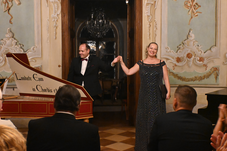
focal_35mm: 45
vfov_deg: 29.9
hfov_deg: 43.6
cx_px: 114
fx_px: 284
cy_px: 76
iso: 8000
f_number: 4.8
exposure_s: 1/60
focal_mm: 30
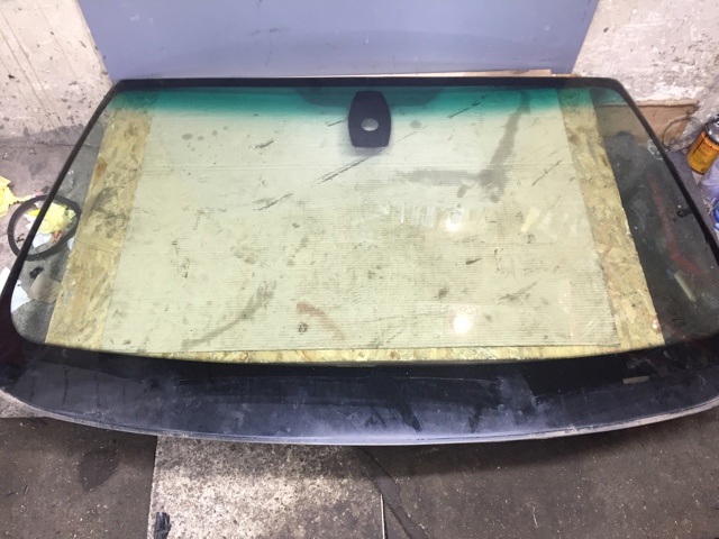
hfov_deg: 61.7
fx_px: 602
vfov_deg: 48.2
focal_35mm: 29
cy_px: 270
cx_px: 360
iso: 125
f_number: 2.2
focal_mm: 4.15
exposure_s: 1/33
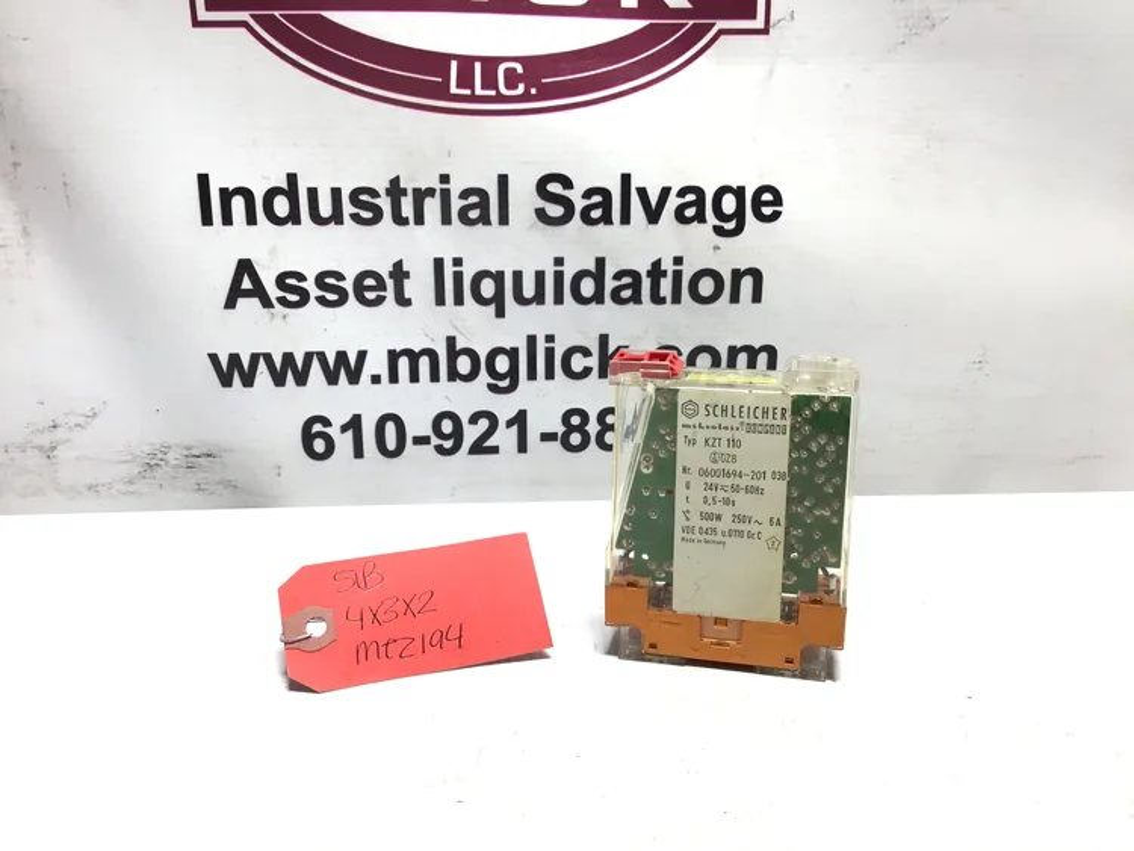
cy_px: 426
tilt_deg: -15.1
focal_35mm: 31
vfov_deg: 45.5
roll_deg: -1.0
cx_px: 567
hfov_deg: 58.3
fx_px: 1016
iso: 40
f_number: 2.4
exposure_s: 1/120
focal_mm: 3.3
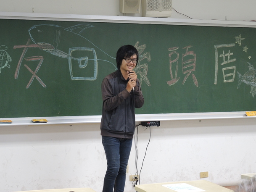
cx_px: 126
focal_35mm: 85
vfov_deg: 17.4
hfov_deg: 23.0
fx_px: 629
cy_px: 103
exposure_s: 1/30
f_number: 3.2
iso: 400
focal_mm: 15.9
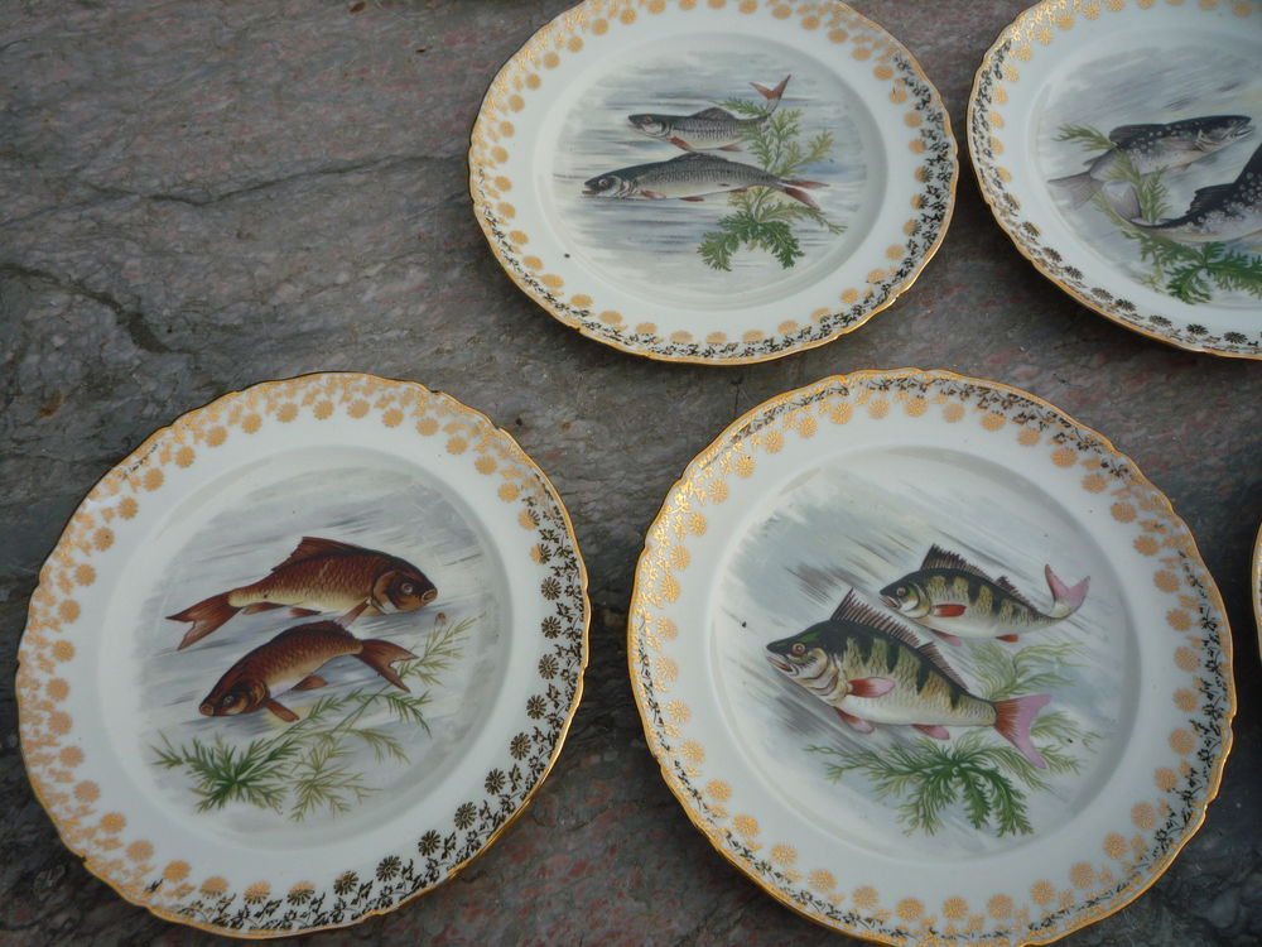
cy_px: 474
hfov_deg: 60.0
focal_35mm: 30
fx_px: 1094
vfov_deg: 46.8
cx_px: 631
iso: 100
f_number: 4.5
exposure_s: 1/400
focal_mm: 5.2
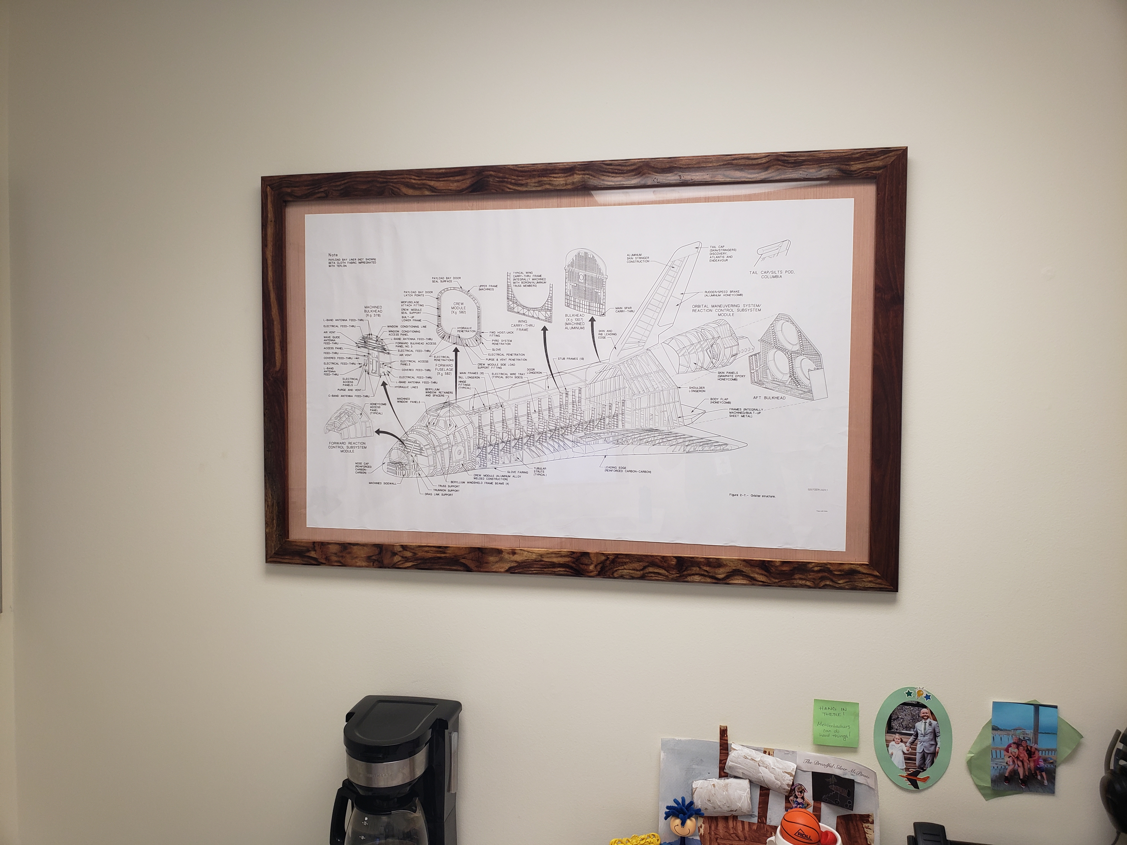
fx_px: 846
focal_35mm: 26
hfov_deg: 67.3
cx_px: 564
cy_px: 422
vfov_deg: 53.1
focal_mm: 4.3
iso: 80
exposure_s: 1/60
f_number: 2.4
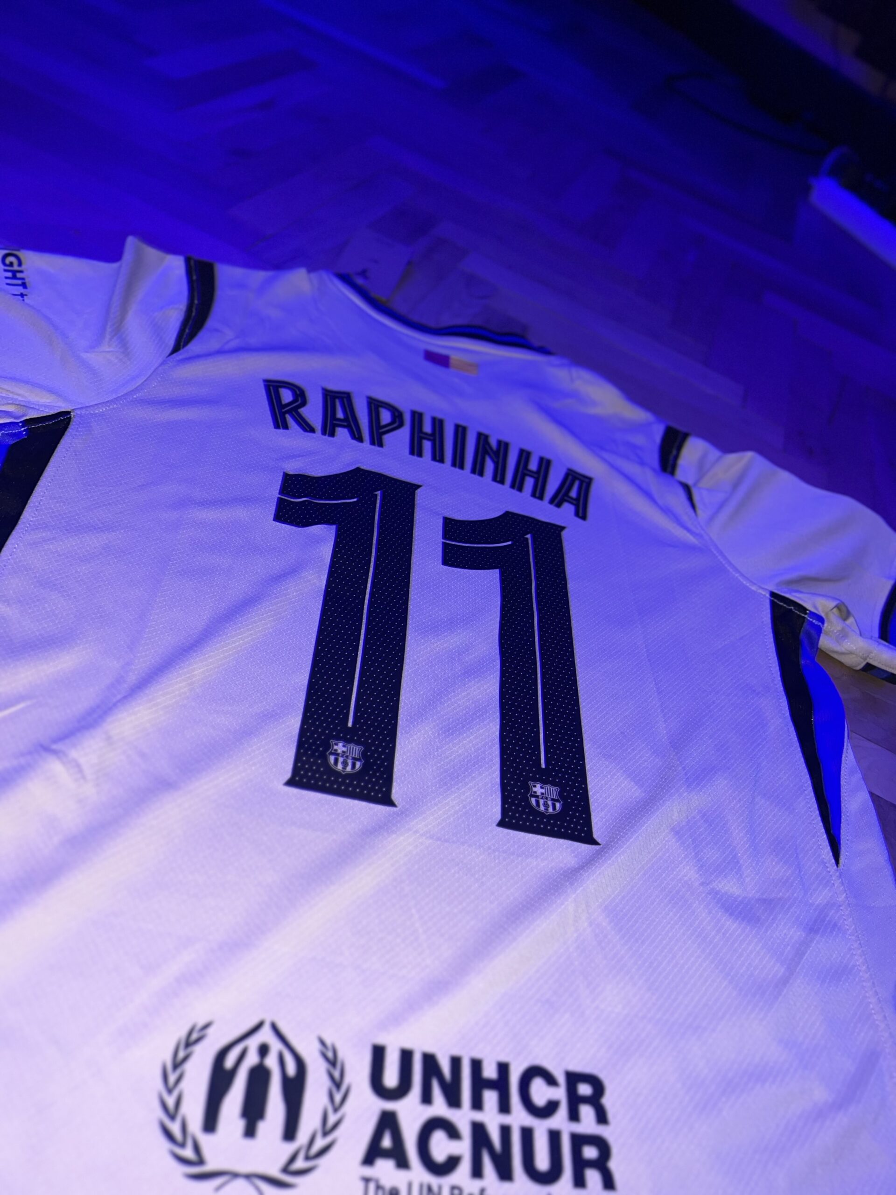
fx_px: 897
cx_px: 448
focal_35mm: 26
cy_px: 598
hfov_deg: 53.1
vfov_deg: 67.3
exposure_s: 1/4
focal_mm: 5.7
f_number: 1.5
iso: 32
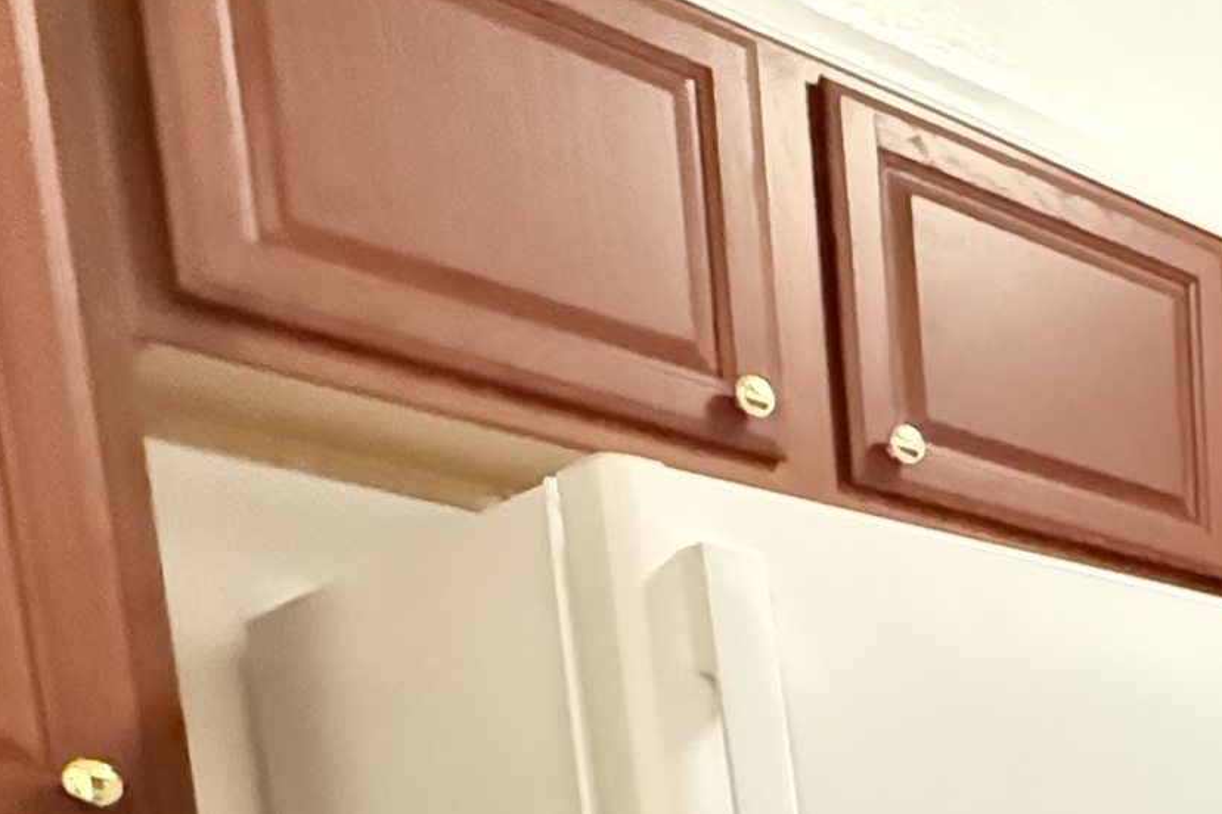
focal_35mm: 54
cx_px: 1880
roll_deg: -1.2
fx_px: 1833
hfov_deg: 26.0
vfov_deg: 19.4
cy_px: 1424
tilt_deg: -10.3
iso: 2000
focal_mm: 2.22
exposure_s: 1/30
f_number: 2.2
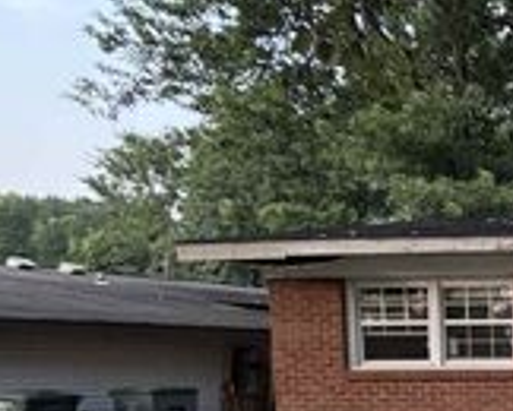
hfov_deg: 22.8
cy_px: 402
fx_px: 821
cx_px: 884
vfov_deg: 26.8
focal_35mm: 54
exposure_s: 1/121
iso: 250
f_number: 2.2
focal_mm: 2.22
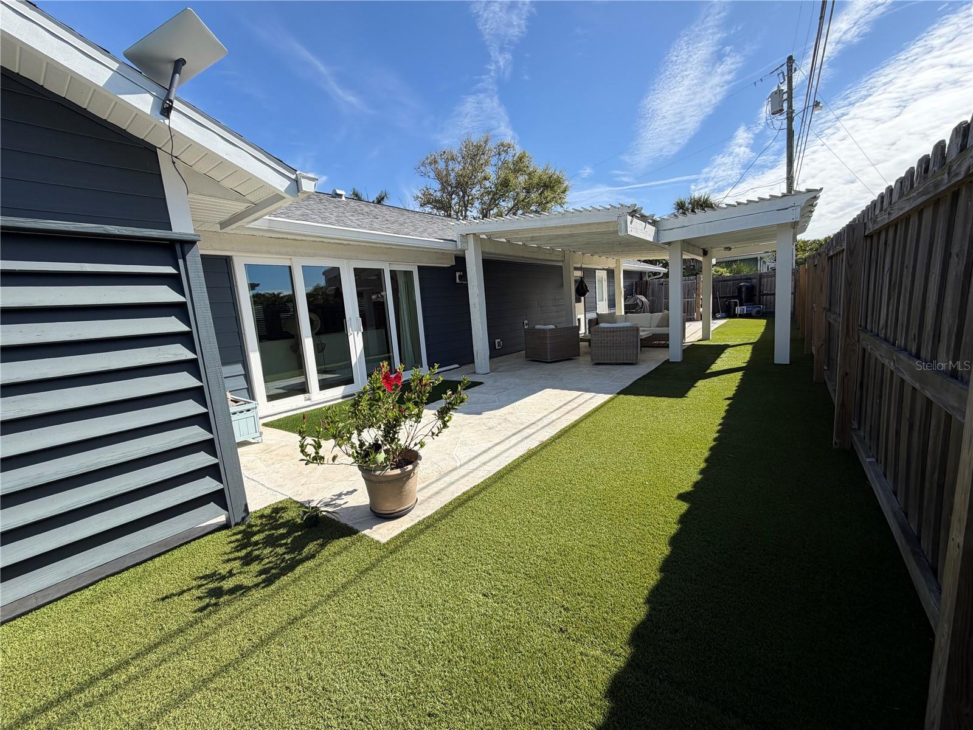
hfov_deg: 102.1
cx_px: 486
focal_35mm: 14
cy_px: 365
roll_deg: +4.9
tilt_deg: -7.7
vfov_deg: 85.7
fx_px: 394
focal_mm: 2.22
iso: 20
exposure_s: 1/770
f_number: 2.2
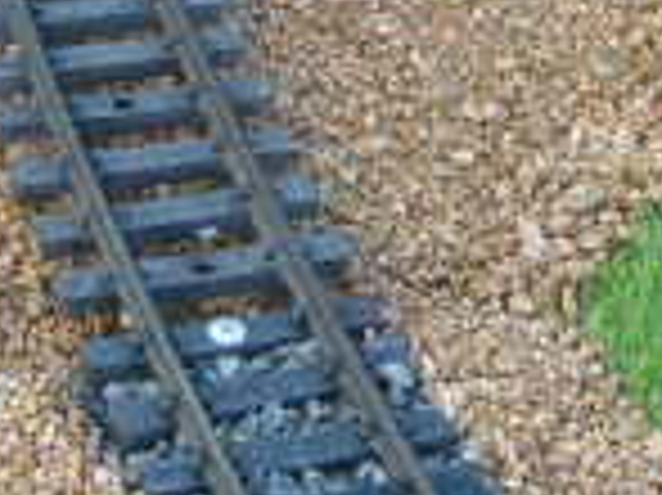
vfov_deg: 10.1
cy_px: -171
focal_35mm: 144
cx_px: 216
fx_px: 2752
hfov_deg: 13.7
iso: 100
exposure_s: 1/100
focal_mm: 5.5
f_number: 2.8
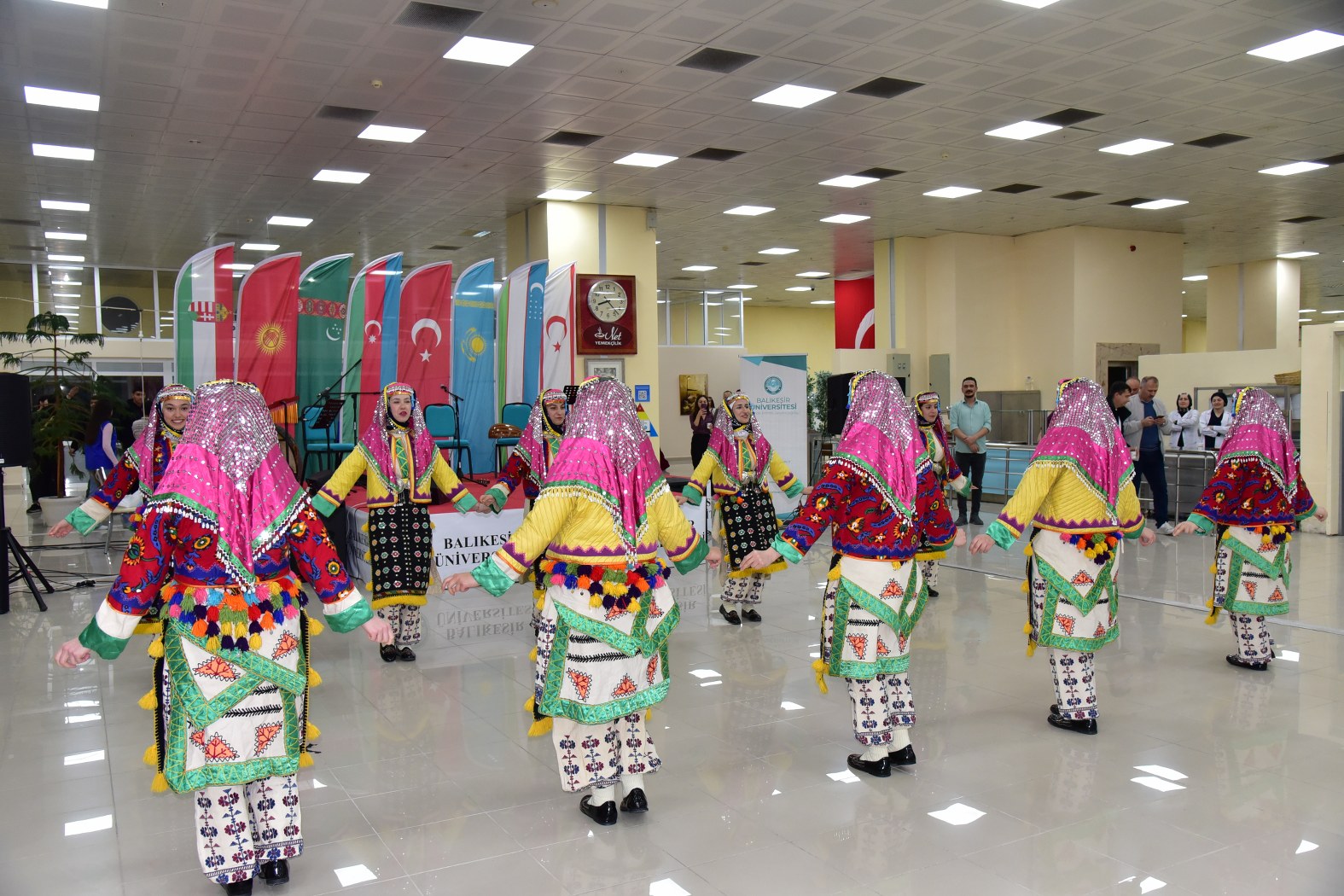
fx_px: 1120
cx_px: 672
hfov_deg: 61.9
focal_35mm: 30
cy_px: 448
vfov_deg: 43.6
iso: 2000
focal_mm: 30
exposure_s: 1/200
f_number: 5
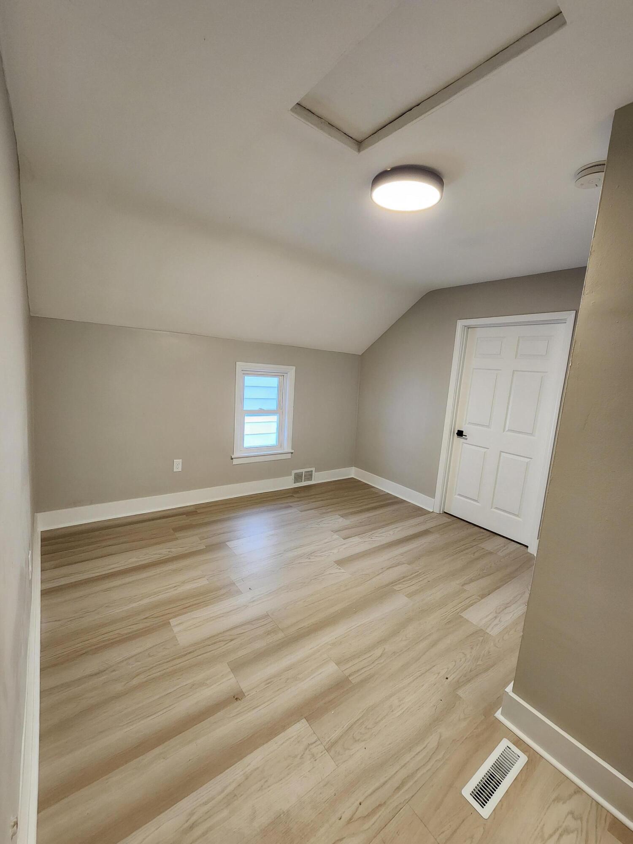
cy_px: 422
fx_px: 317
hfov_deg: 89.9
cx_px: 316
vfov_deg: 106.2
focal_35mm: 13
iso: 250
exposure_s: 1/60
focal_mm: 2.2
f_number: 2.2
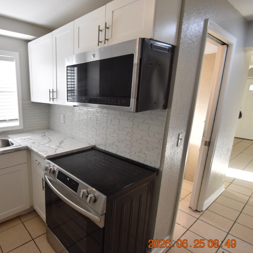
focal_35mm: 20
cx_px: 75
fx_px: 165
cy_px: 131
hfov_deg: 71.5
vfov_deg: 74.8
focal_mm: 10
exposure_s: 1/350
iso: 800
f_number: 3.5
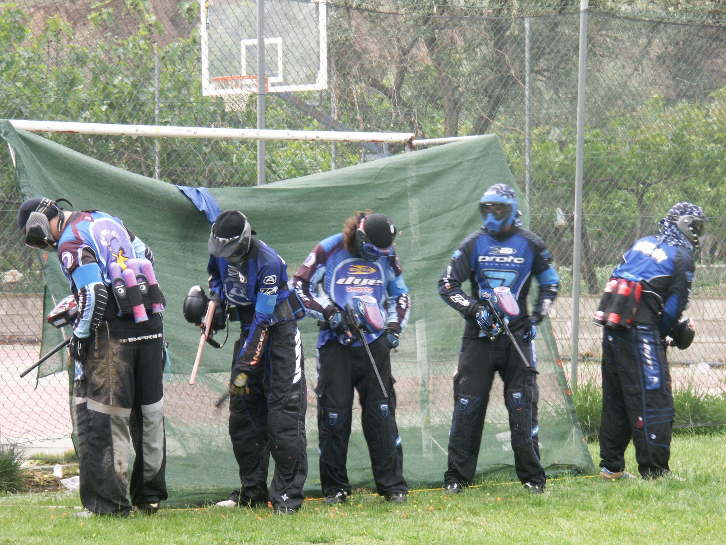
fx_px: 3440
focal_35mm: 164
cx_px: 363
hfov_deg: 12.0
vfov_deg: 9.1
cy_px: 272
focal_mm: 41.91
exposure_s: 1/40
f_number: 6.3
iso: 64
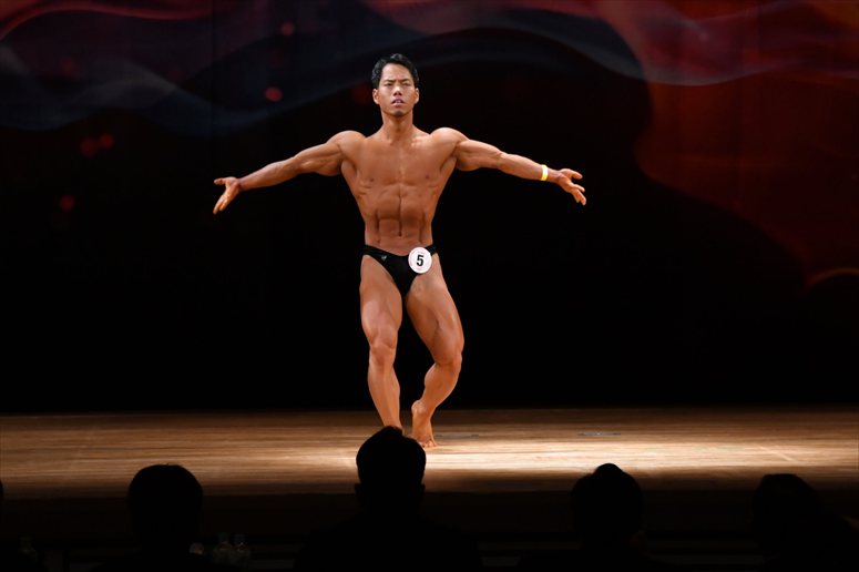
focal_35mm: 217
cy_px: 286
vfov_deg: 6.3
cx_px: 430
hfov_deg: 9.5
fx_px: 5175
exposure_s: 1/400
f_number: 5.6
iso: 3200
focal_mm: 145
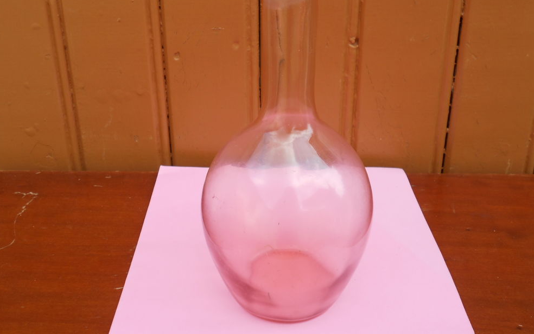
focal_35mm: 42
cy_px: 148
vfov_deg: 30.5
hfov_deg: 47.2
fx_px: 611
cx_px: 266
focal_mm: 6.7
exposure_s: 1/160
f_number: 3.9
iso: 80
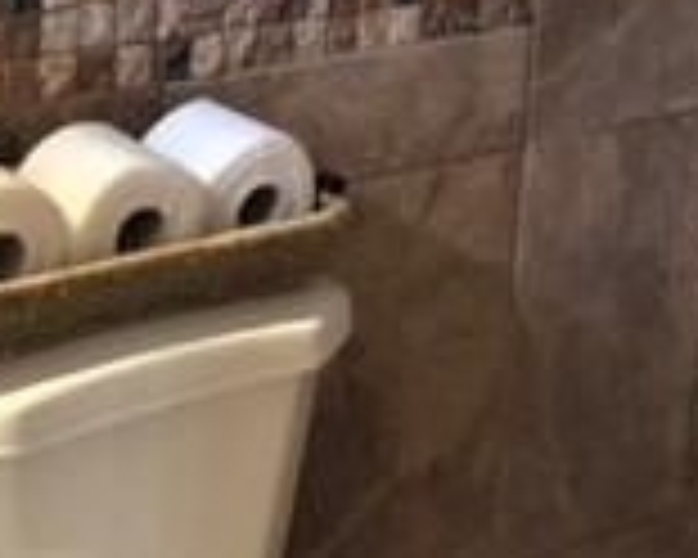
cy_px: -207
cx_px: 581
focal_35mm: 117
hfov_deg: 16.3
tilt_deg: -7.9
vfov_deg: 12.7
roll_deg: -4.2
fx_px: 2417
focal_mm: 4.15
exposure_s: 1/15
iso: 80
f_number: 2.2
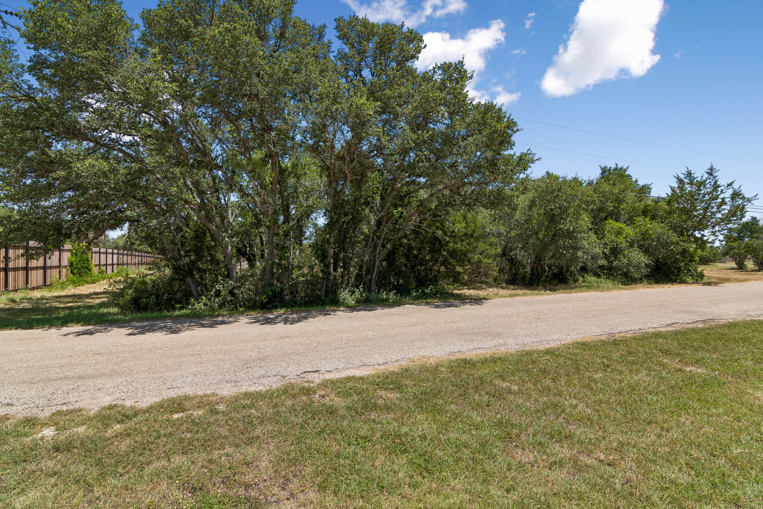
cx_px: 382
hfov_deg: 93.3
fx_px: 360
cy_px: 254
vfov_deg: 70.4
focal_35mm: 17
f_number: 9
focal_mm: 11.5
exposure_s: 1/500
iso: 100
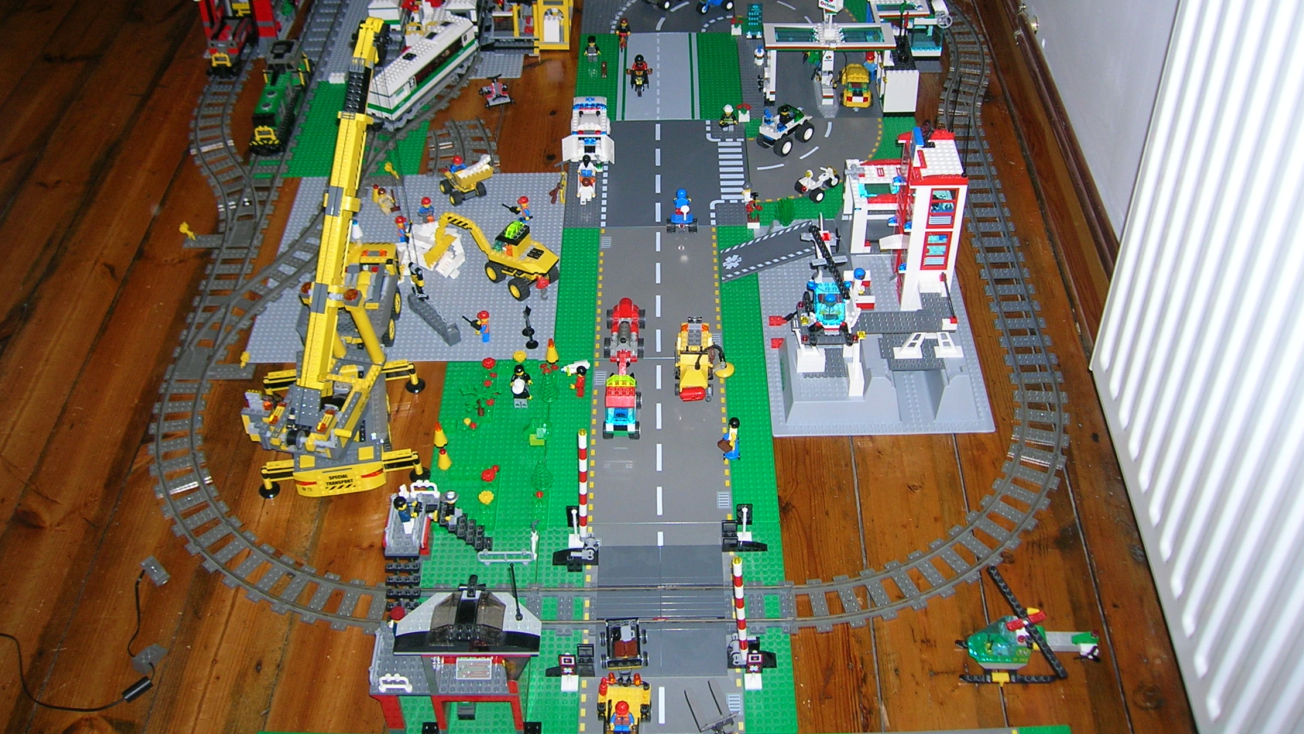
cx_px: 635
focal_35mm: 38
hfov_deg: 52.8
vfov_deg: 30.9
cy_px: 237
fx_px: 1314
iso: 67
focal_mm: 5.7
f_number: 2.9
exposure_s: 1/60.1
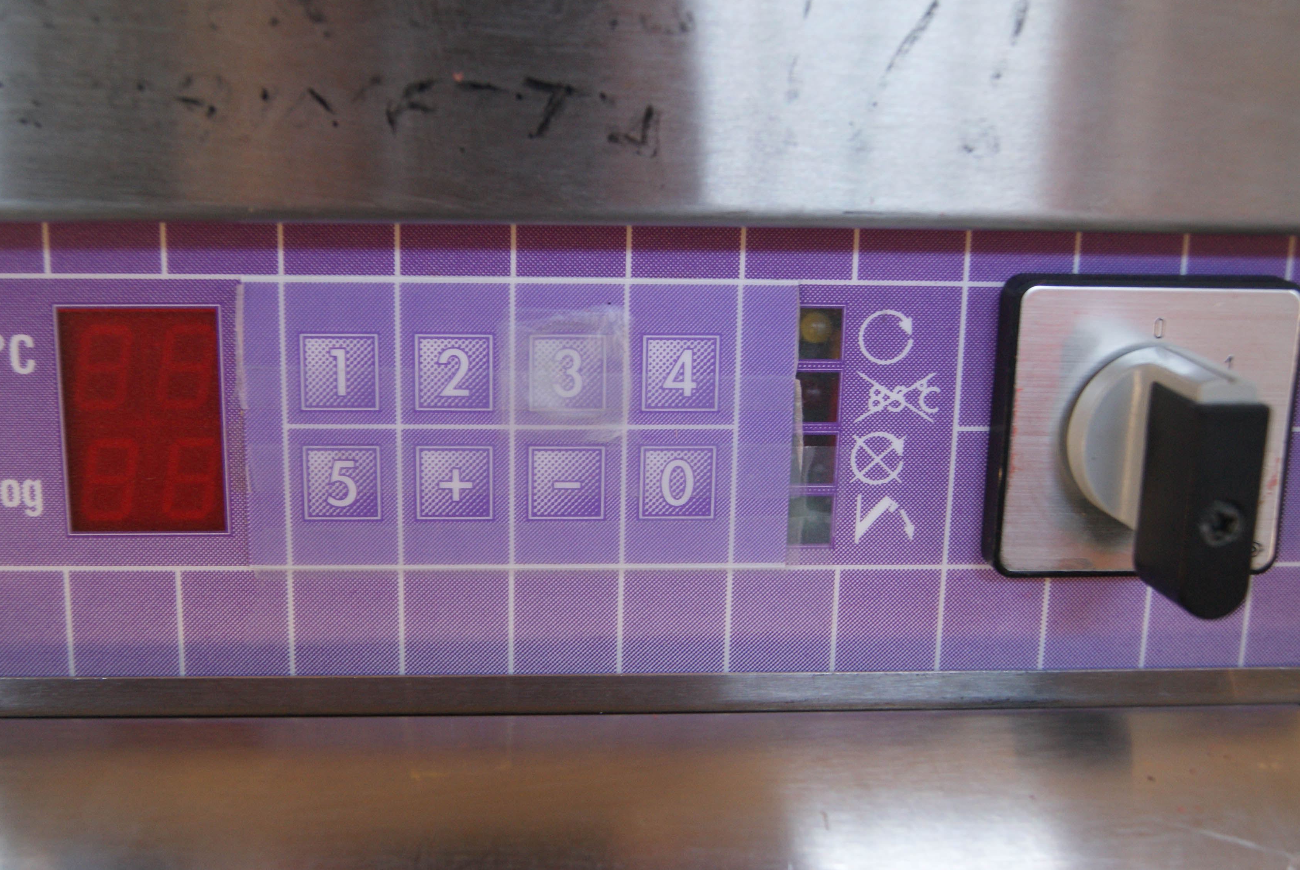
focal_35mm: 45
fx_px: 1627
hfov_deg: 43.5
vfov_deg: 29.9
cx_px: 594
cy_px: 456
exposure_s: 1/13
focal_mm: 26
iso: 400
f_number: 4
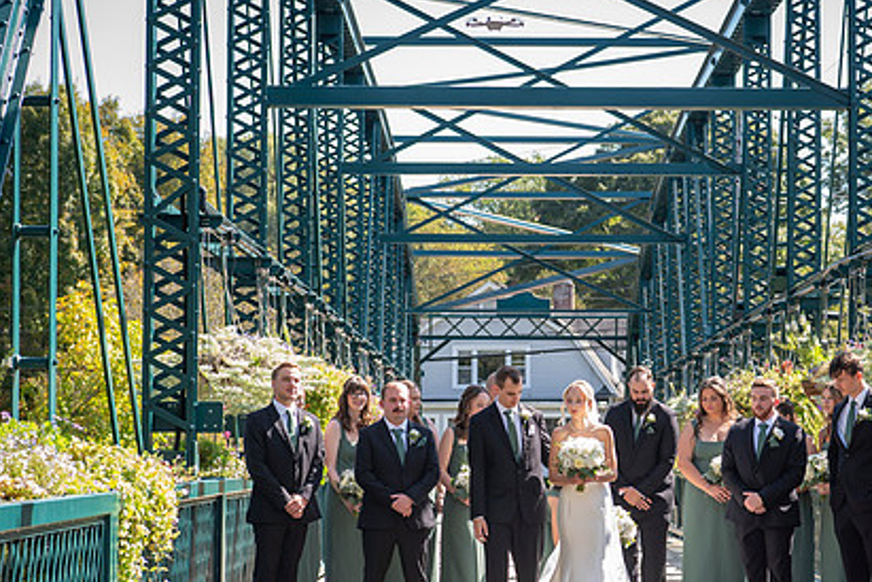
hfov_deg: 20.2
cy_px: 365
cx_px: 558
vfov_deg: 13.5
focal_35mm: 101
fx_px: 2446
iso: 50
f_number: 5.6
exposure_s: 1/60
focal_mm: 70
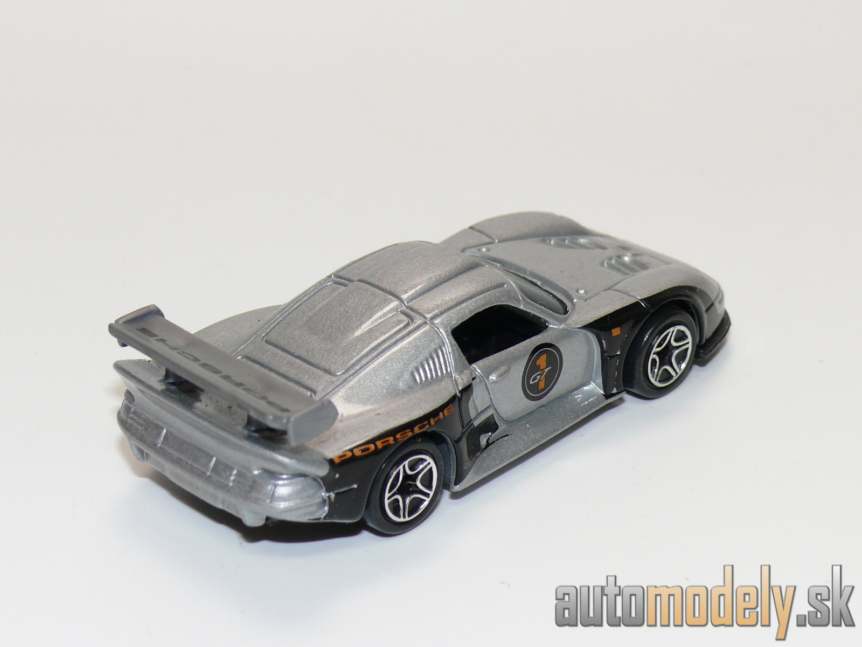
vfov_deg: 15.6
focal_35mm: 95
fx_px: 2366
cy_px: 324
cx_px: 431
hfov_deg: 20.7
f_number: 4
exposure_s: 1/30
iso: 100
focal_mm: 12.9
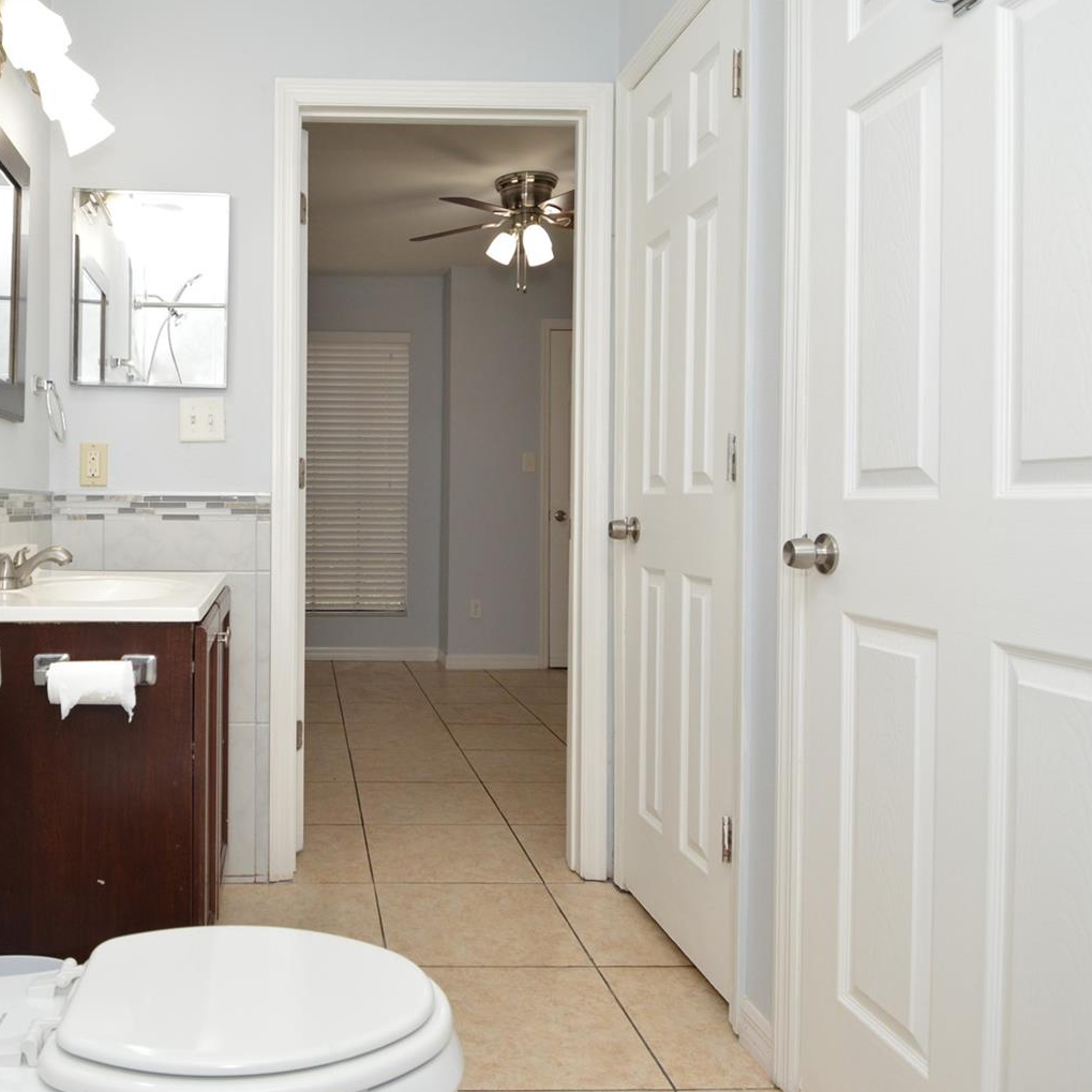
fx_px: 857
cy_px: 537
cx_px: 346
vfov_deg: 65.0
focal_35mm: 24
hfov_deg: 63.1
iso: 400
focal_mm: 12
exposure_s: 1/80
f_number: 4.5
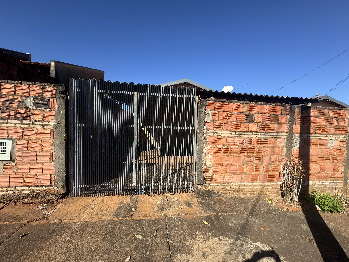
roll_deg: -2.6
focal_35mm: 14
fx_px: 141
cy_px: 131
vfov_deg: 85.7
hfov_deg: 102.1
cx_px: 174
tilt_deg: -1.5
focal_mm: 2.22
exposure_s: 1/1198
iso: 50
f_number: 2.2
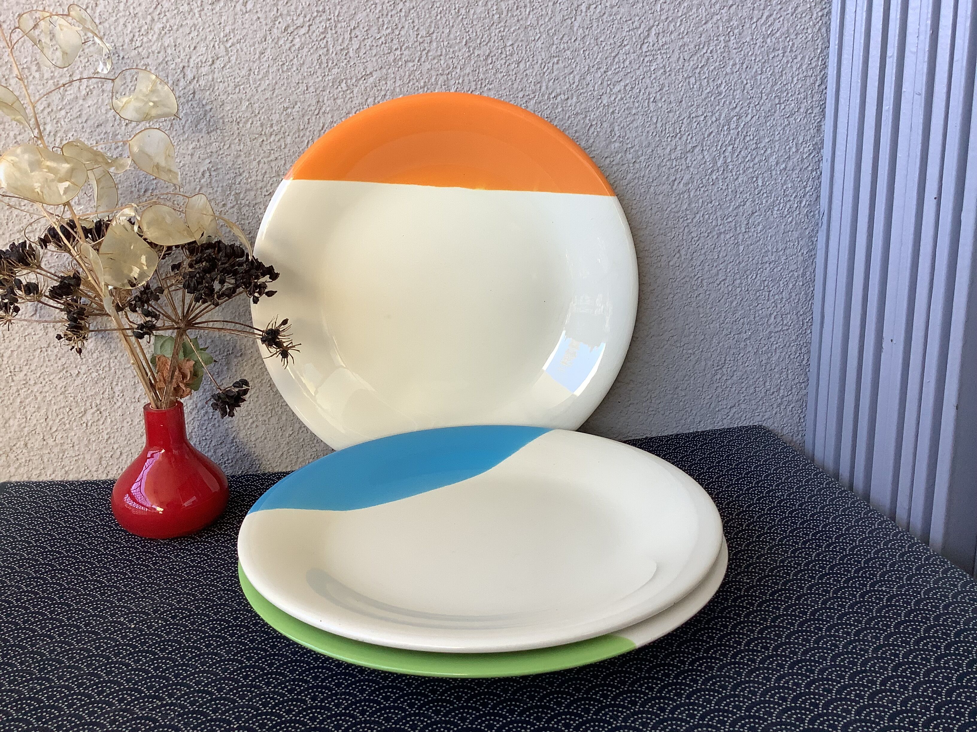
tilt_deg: -13.7
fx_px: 875
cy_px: 366
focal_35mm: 31
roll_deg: +0.9
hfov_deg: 58.4
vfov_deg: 45.4
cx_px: 488
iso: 50
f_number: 2.4
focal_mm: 3.3
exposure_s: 1/100
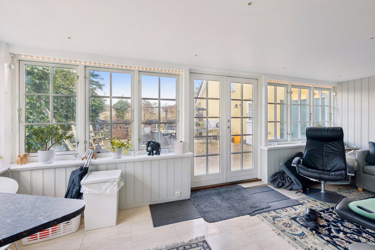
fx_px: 167
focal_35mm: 16
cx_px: 188
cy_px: 125
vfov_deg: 73.7
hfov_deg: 96.7
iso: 125
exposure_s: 1/40
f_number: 9
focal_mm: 16
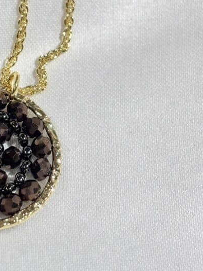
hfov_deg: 14.6
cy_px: 90
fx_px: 790
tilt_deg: -56.0
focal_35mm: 101
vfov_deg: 19.4
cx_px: 55
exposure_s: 1/294
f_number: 1.6
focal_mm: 5.96
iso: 32
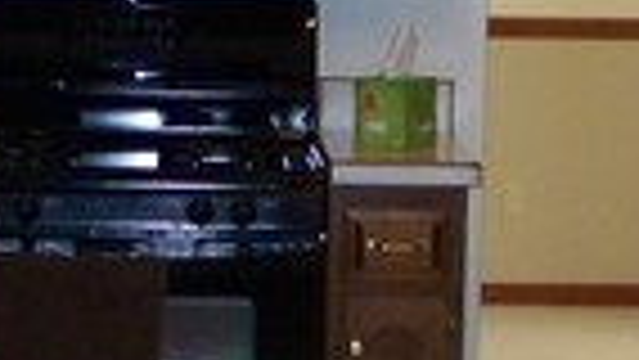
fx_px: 3000
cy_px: 198
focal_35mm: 177
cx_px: 220
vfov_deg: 6.9
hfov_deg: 12.1
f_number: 2.8
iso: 200
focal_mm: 5.85
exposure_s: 1/30
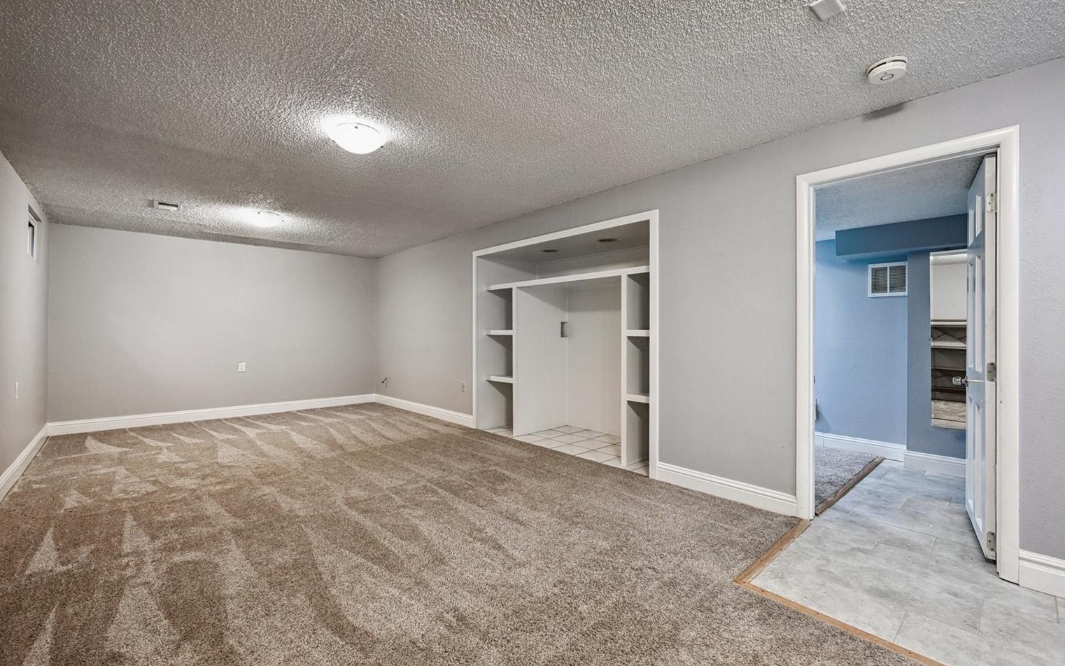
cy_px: 328
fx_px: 435
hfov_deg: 101.4
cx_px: 553
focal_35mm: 15
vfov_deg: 74.8
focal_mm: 14
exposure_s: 1/4
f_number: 8
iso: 400
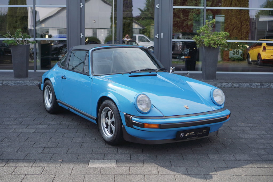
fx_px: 398
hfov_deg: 37.8
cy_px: 91
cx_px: 136
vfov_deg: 25.8
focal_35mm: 52
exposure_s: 1/1250
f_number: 3.2
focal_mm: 35
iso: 160
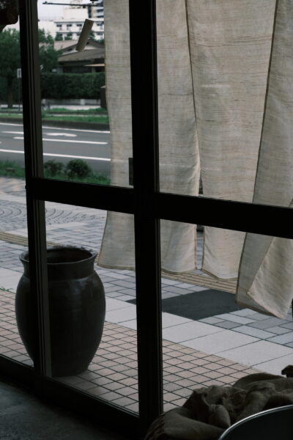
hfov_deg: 20.0
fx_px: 830
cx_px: 146
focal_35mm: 68
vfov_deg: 29.7
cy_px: 220
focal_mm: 45
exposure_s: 1/640
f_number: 5.6
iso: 320
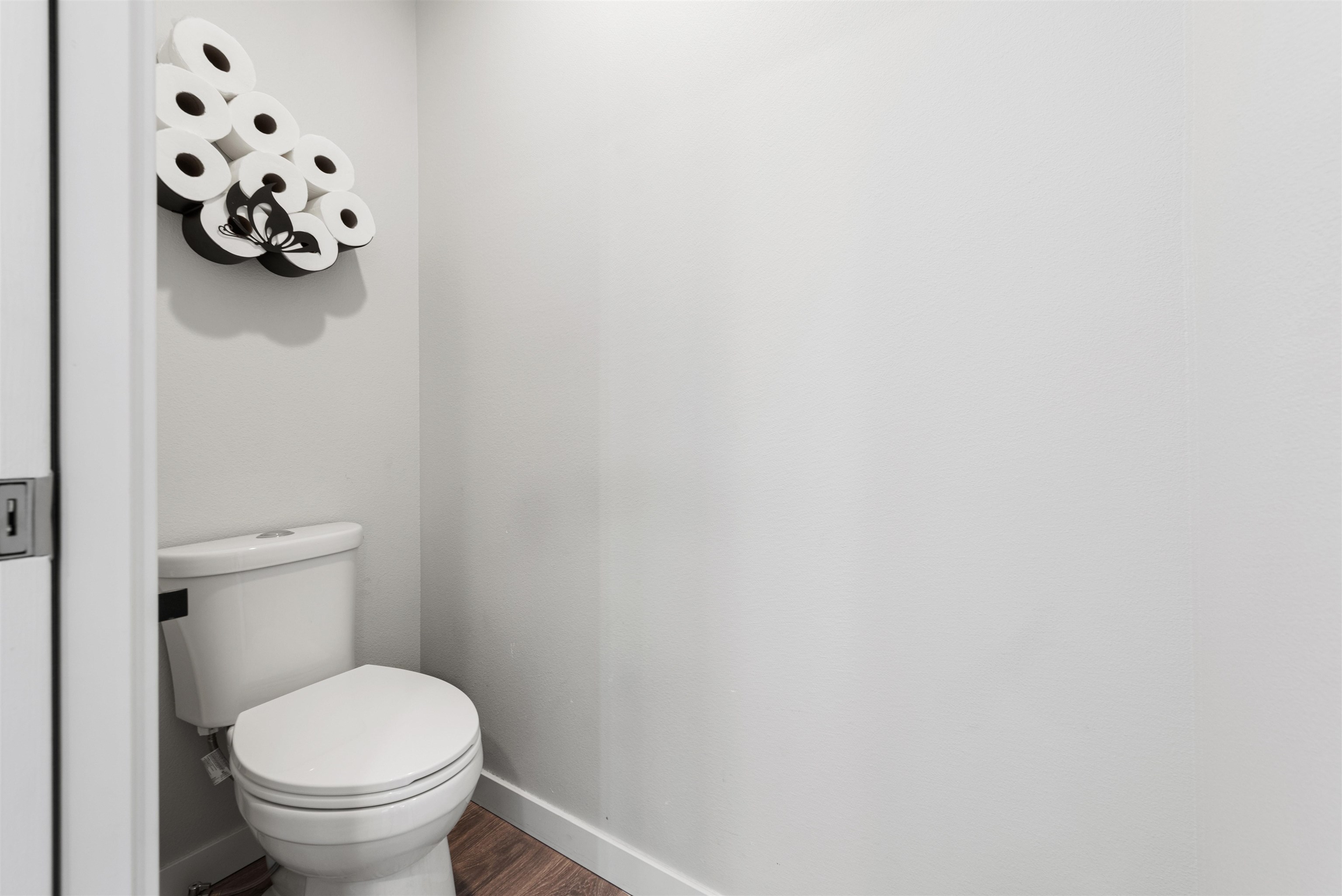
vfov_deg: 81.2
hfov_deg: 104.2
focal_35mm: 14
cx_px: 671
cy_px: 448
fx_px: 522
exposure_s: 1/4
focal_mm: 14
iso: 320
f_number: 8
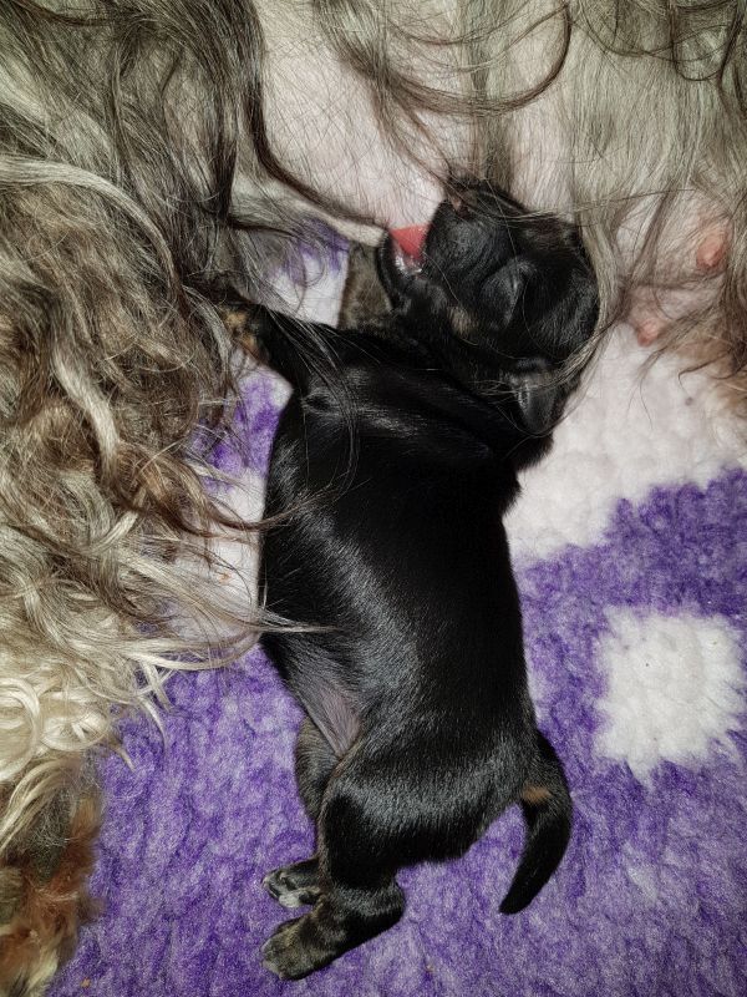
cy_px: 498
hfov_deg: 53.1
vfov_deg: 67.3
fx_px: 748
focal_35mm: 26
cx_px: 374
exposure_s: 1/69
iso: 40
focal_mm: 4.2
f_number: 1.7
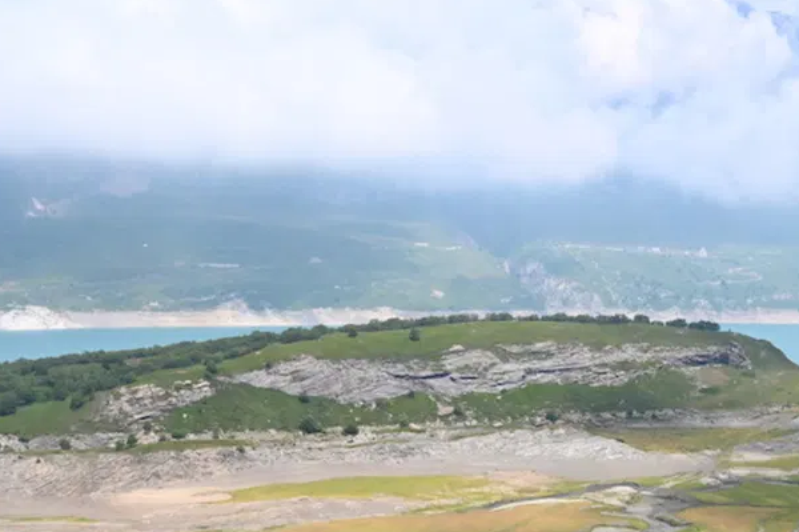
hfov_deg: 32.2
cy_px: 528
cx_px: 771
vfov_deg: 22.5
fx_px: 1286
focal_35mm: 58
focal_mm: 29
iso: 1250
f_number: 13
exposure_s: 1/1250
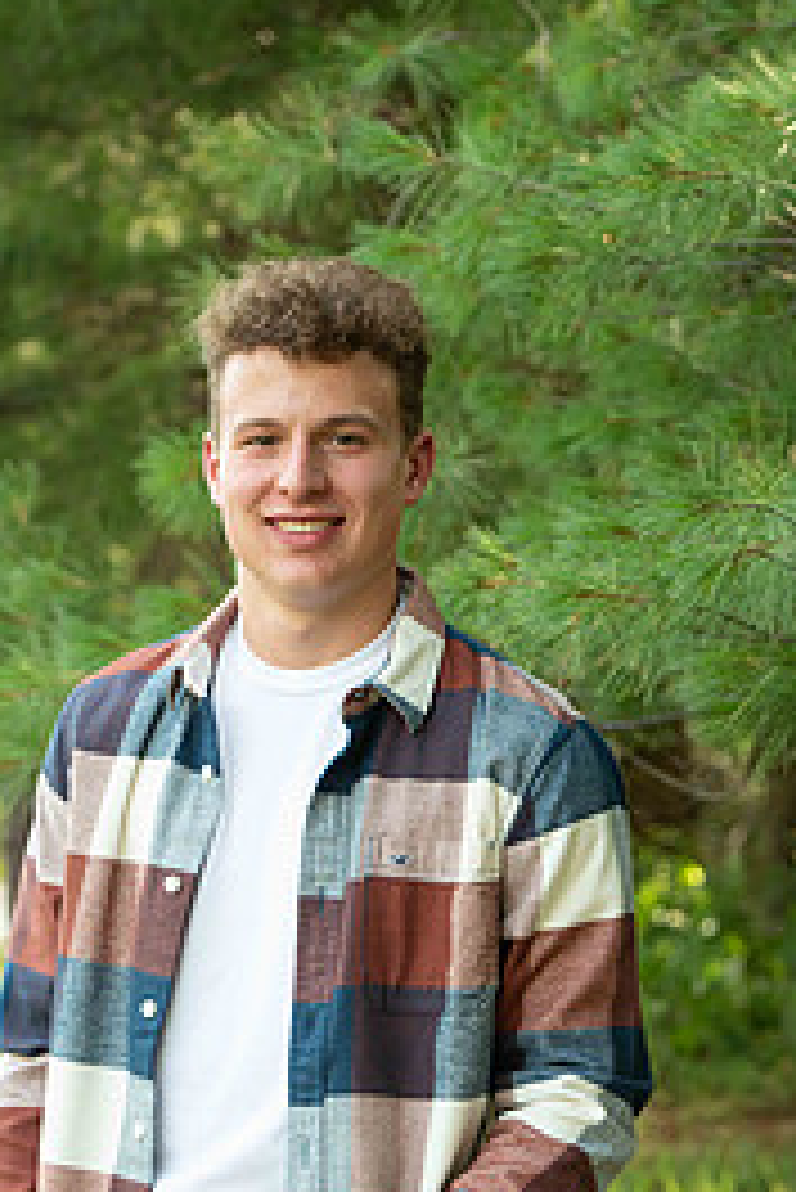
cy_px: 787
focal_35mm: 146
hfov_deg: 9.4
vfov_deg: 14.0
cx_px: 306
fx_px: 4836
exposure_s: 1/200
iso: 400
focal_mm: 86
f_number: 5
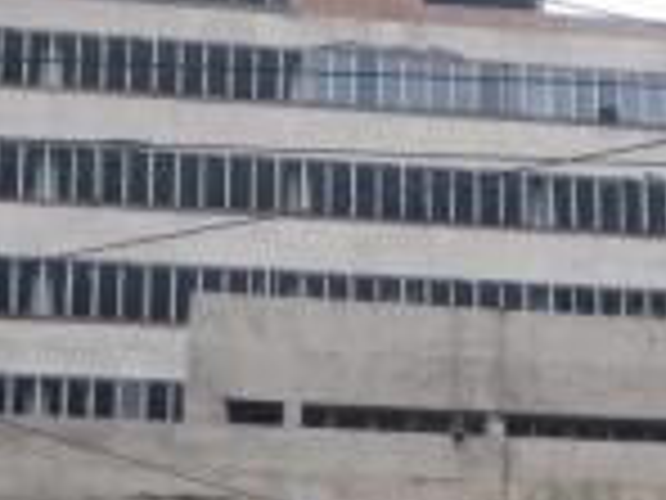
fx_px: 2732
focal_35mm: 142
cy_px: 351
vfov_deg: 10.4
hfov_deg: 13.7
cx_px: 680
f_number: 4.2
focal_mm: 8.29
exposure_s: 1/160
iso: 100
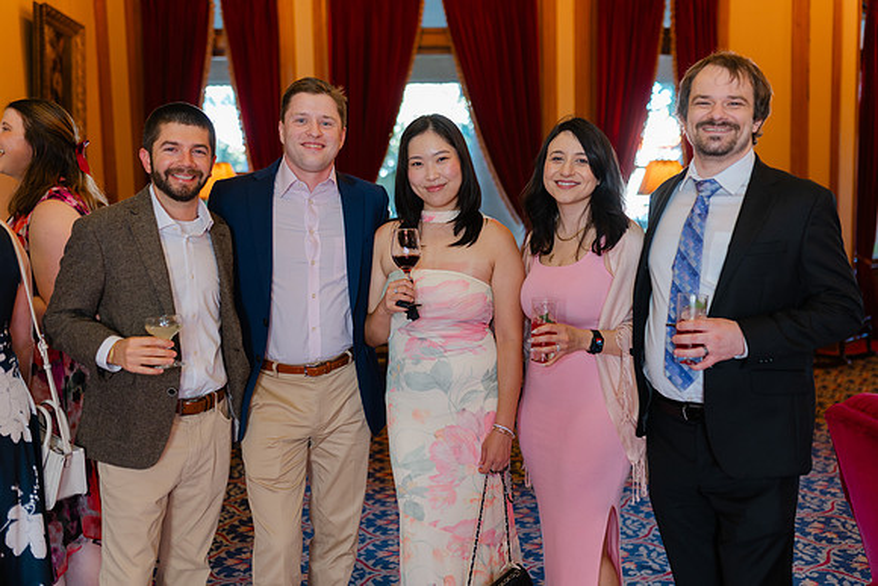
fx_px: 900
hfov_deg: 52.0
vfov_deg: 36.1
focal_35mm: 37
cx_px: 439
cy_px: 293
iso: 250
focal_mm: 35
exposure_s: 1/100
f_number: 2
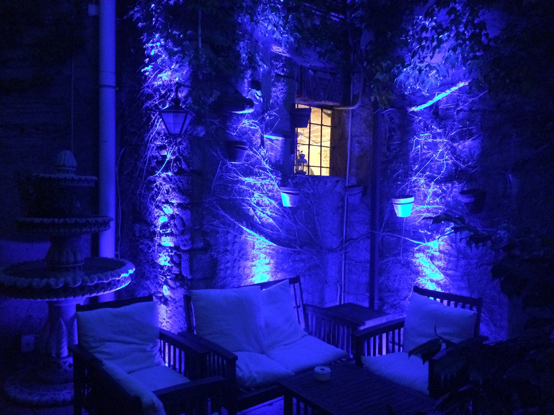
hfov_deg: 61.7
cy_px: 208
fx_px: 464
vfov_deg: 48.2
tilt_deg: -1.0
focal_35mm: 29
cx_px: 277
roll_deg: +1.3
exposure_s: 1/17
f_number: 2.2
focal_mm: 4.15
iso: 2000
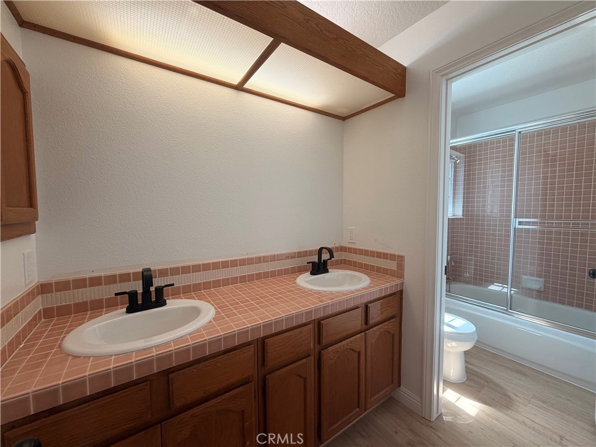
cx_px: 298
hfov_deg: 102.1
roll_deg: +0.3
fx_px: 241
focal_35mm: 14
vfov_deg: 85.7
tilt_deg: -1.9
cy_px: 224
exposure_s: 1/120
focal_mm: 2.22
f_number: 2.2
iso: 160
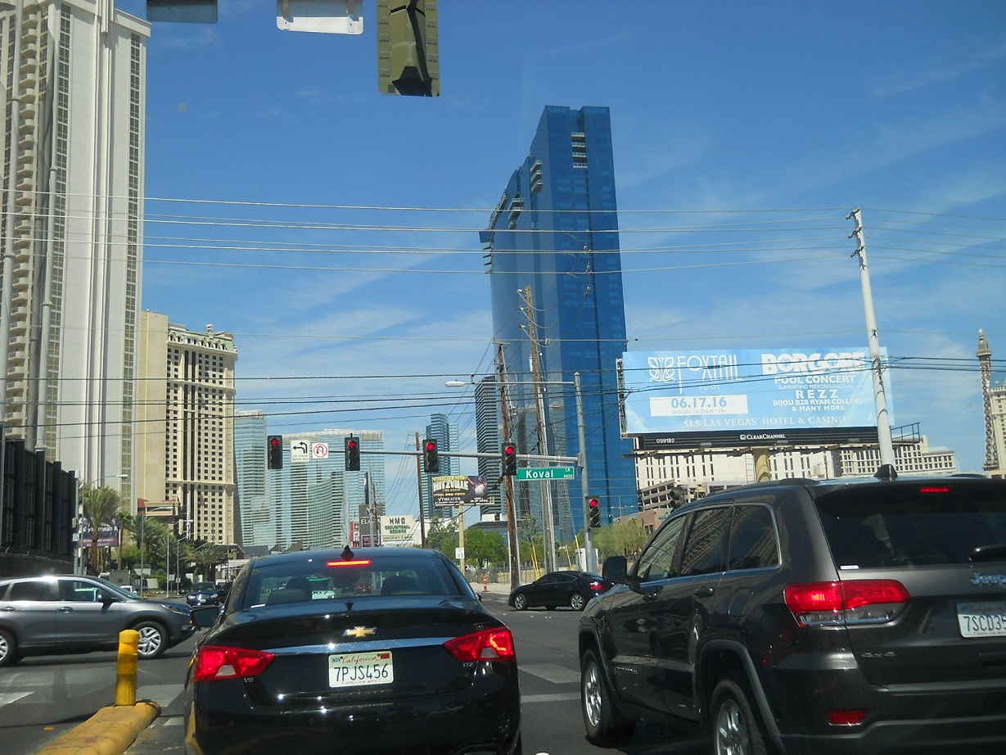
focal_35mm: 41
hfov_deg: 45.8
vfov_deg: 35.1
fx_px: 1192
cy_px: 378
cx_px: 503
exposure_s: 1/320
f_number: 5.5
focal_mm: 6.72
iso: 80
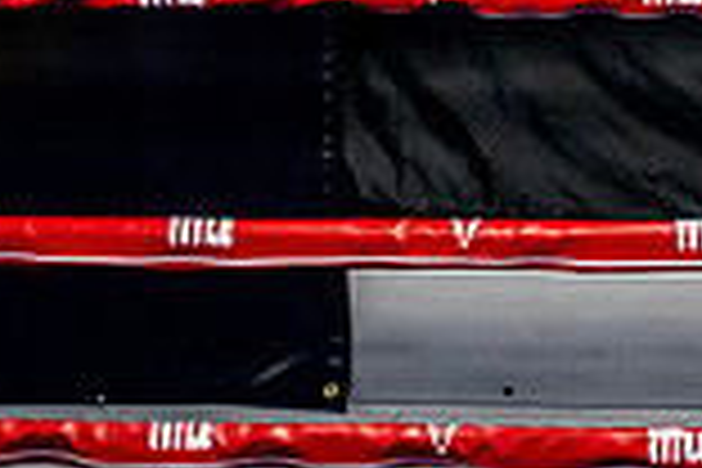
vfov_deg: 7.1
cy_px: -16
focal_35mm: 193
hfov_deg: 10.1
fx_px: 3763
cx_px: 1233
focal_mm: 35
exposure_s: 1/800
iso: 5000
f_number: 2.8
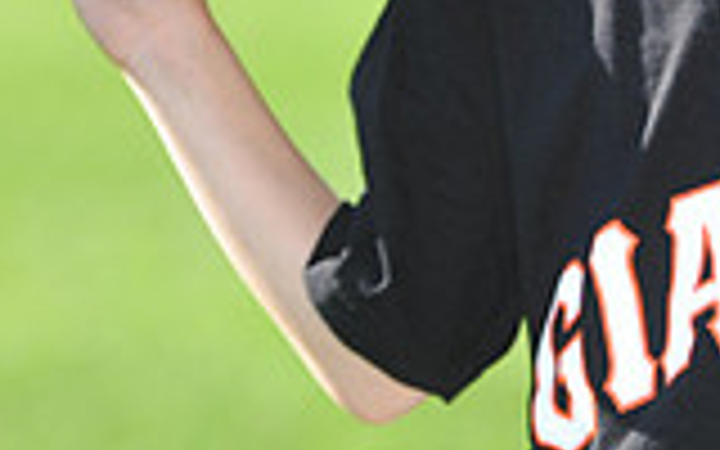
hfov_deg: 4.4
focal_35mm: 479
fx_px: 9399
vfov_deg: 2.7
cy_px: -158
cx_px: 742
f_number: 4
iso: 200
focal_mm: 130
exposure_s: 1/640
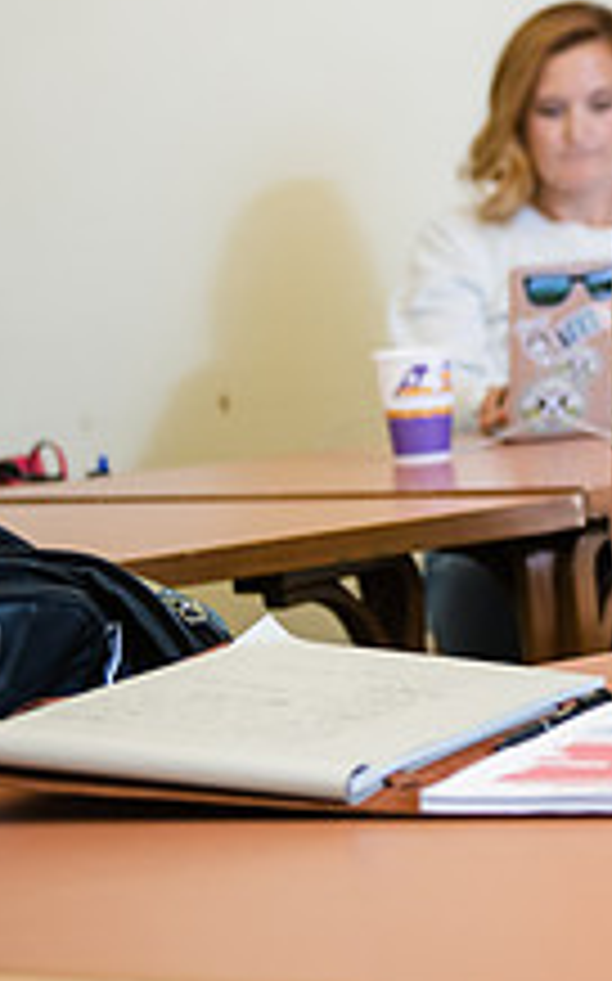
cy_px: 187
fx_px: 3474
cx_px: 765
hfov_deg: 9.9
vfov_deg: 16.0
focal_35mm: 130
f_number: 2.8
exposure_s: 1/200
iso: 640
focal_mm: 48
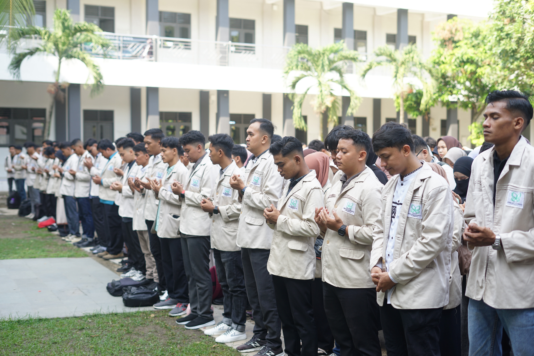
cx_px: 267
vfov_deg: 27.0
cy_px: 178
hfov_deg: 39.6
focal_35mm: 50
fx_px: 742
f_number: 2.8
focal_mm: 50
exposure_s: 1/200
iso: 100
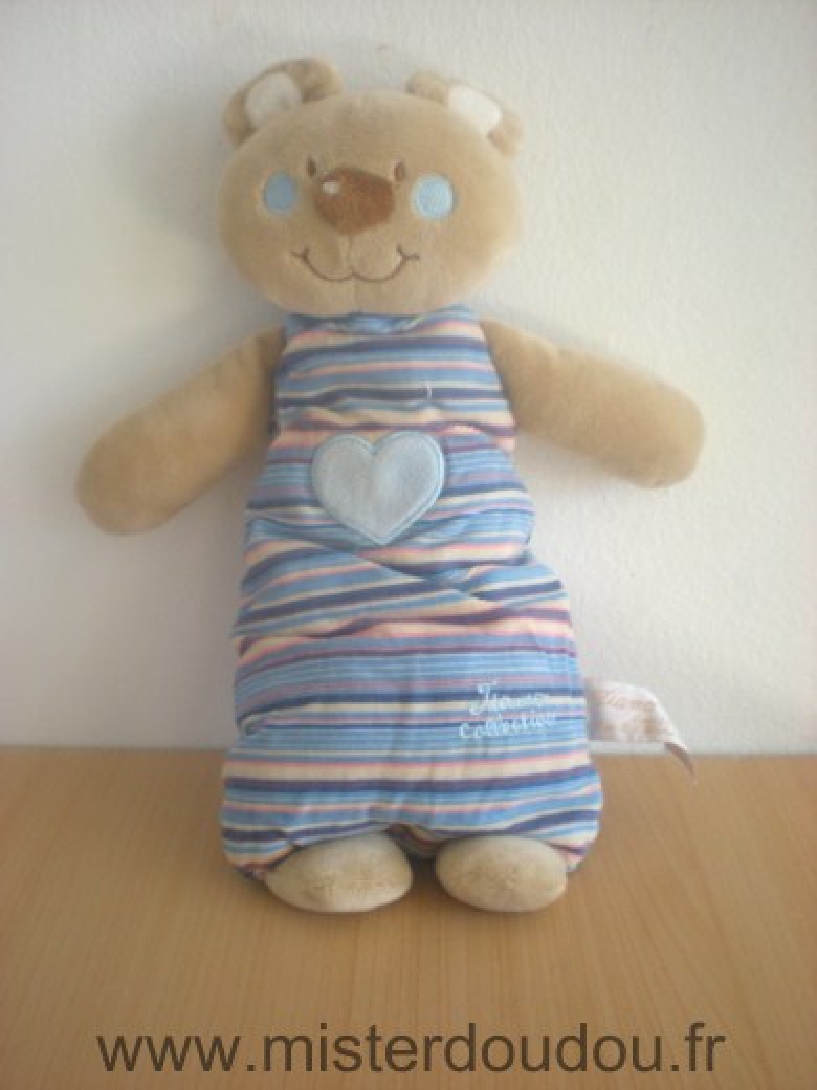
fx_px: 1196
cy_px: 545
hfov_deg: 37.7
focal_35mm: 38
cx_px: 408
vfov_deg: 49.0
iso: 149
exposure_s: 1/59.8
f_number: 3.1
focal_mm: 6.3
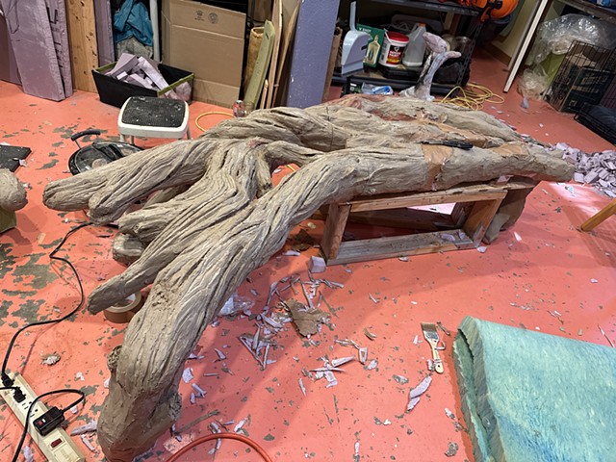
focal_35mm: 24
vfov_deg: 56.8
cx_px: 308
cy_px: 231
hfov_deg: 71.6
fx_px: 427
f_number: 1.8
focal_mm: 6.8
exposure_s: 1/60
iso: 320
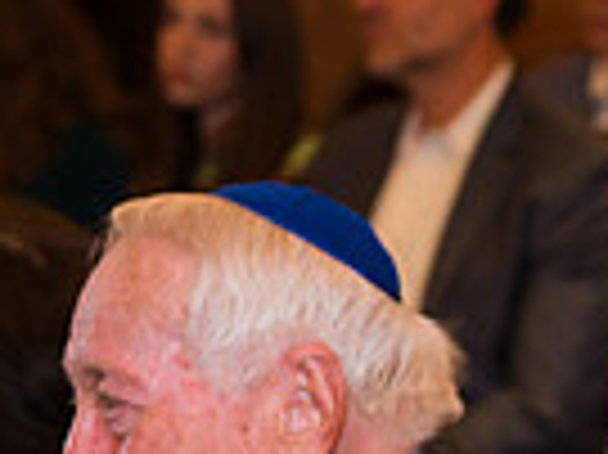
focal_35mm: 234
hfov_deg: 8.2
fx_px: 4106
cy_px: 785
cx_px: 1043
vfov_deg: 6.2
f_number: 4
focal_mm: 56
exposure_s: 1/200
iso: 1250
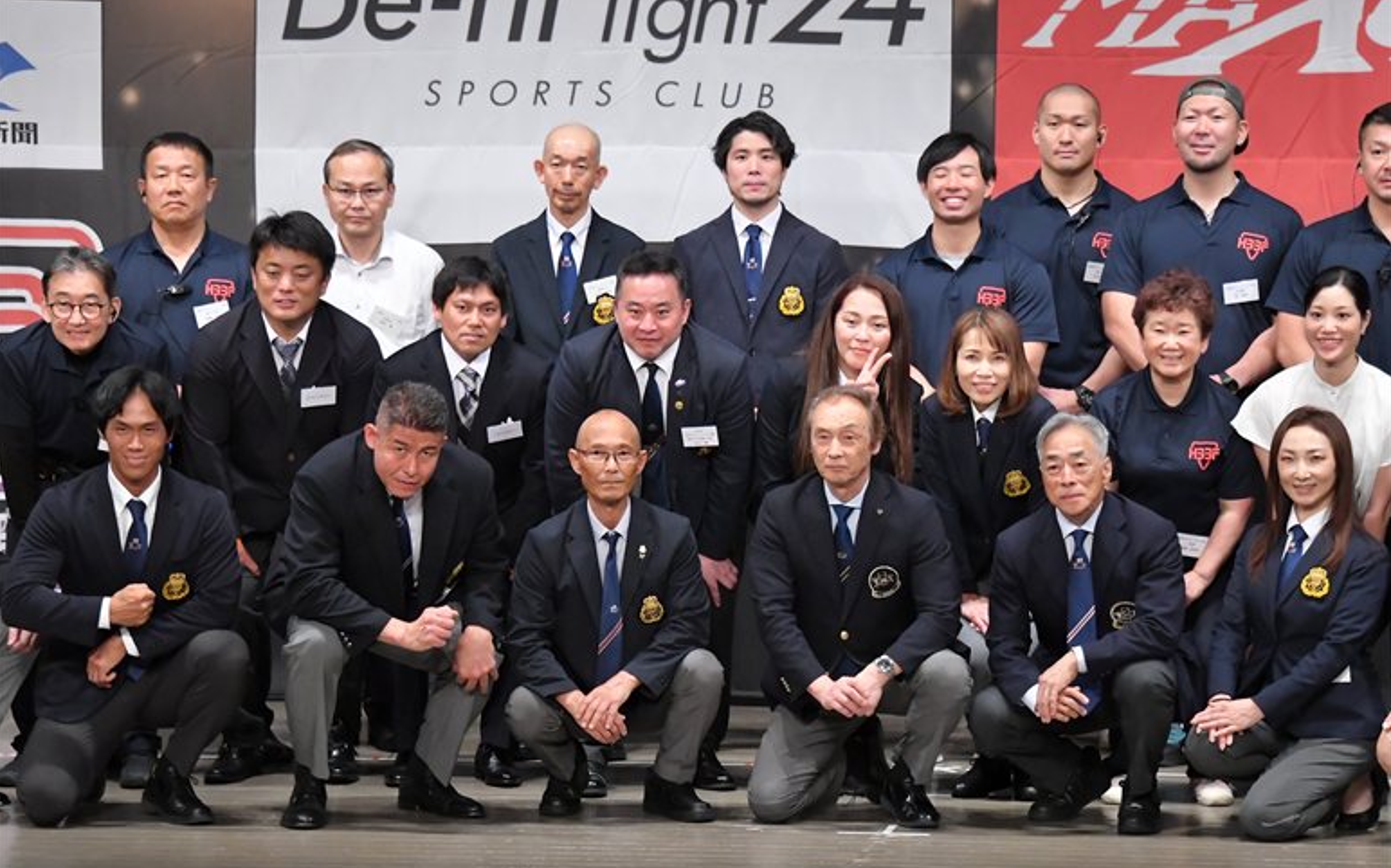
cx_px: 695
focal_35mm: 178
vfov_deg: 7.4
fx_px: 6746
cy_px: 418
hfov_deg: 11.8
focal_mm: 116
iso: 6400
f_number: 5.6
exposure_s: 1/400
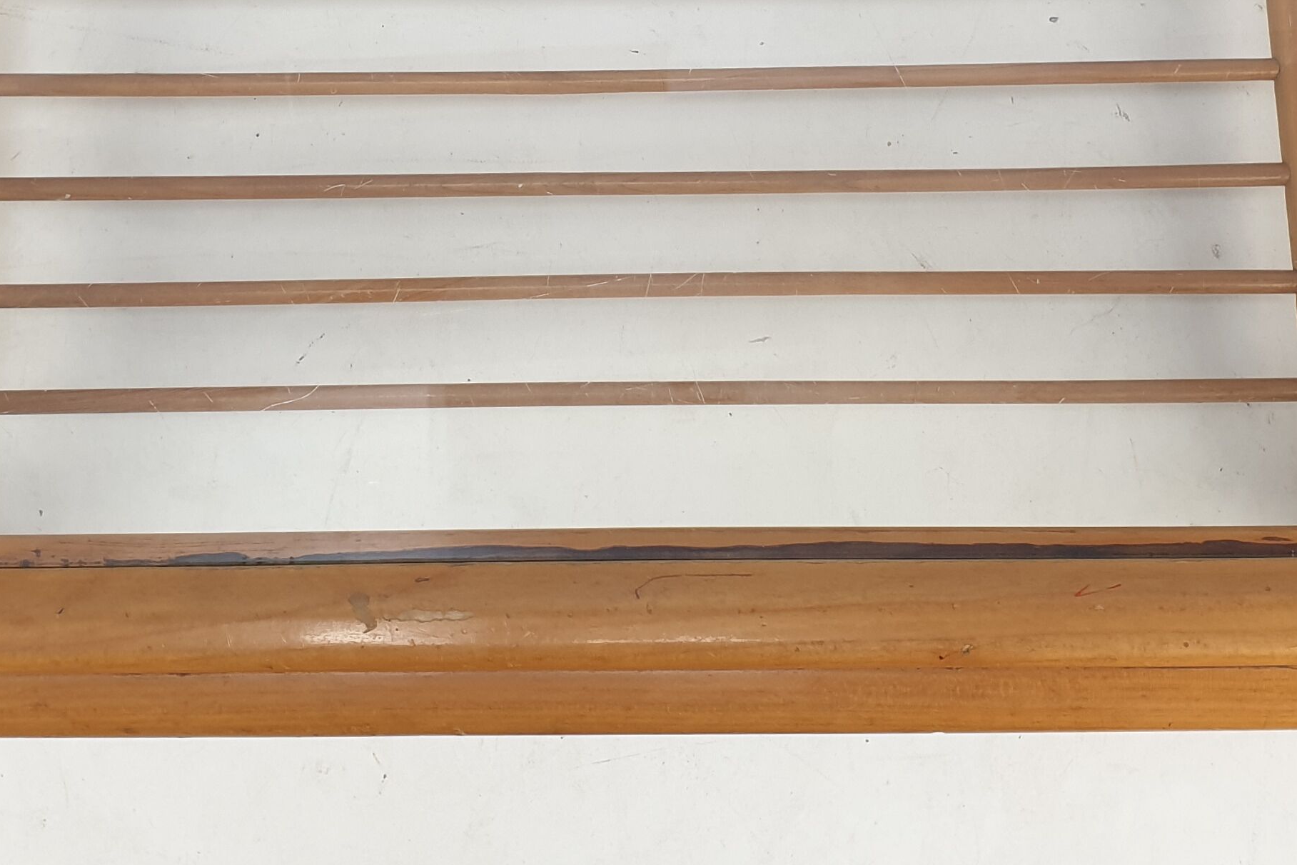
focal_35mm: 60
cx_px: 625
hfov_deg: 33.4
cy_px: 73
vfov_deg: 22.0
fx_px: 2161
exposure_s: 1/100
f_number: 2.4
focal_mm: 4.3
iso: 80
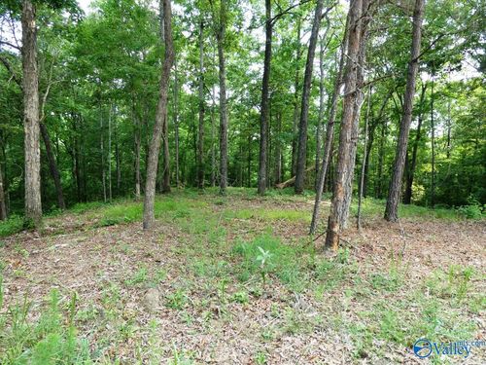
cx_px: 243
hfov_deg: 71.6
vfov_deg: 56.8
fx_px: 337
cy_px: 182
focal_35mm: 24
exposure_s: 1/60
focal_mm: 4.3
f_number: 3.3
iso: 160
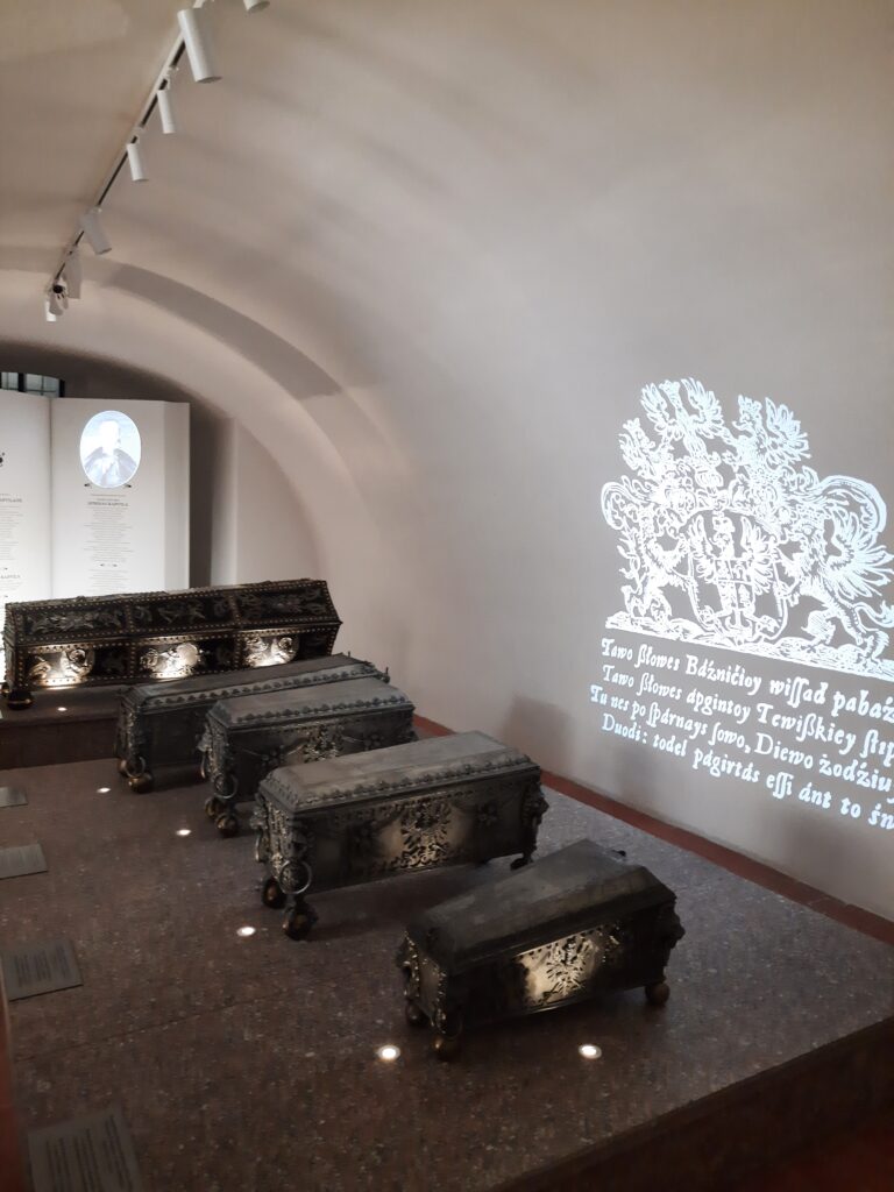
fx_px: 861
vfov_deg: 69.4
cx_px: 447
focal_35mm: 25
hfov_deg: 54.9
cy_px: 596
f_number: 2
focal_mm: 4.6
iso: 250
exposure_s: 1/50
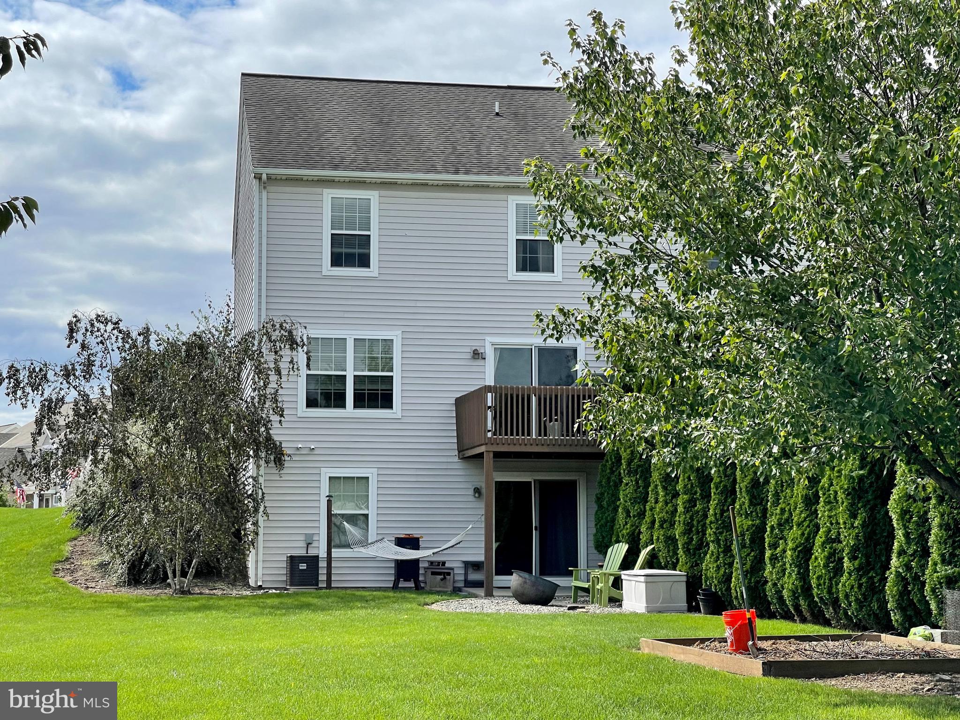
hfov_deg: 30.3
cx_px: 480
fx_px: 1775
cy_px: 360
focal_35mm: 64
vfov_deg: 22.9
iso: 20
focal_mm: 7.5
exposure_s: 1/1783
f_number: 2.2
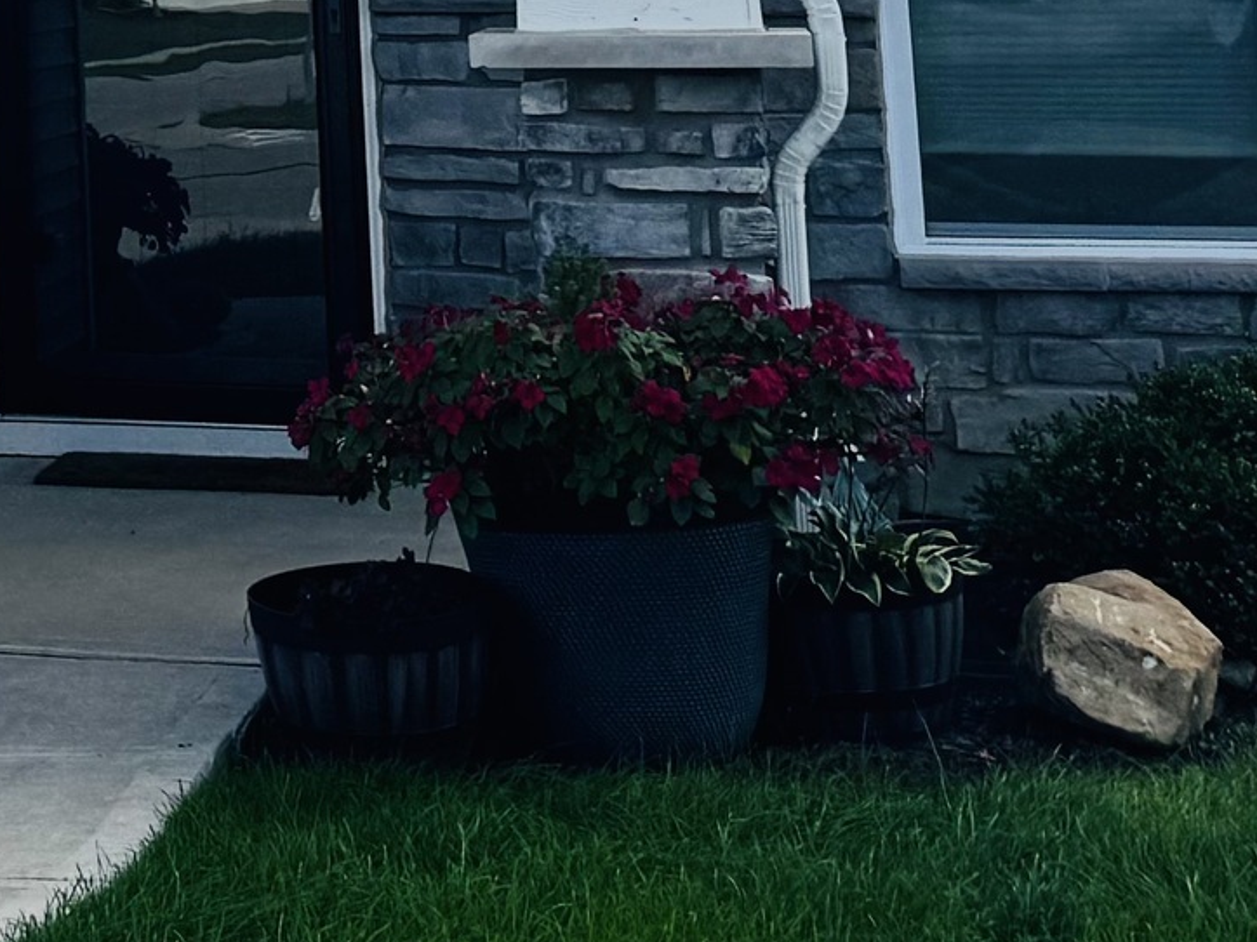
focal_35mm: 102
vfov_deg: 12.9
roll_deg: +0.5
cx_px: -301
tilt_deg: +11.6
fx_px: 3703
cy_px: -845
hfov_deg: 18.2
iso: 80
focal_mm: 6.76
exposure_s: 1/7937
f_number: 1.78
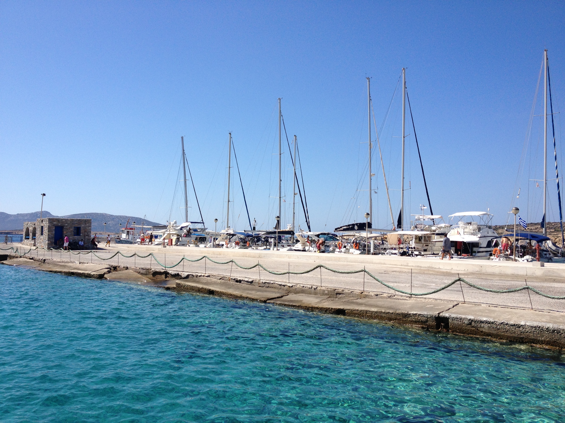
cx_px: 282
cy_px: 212
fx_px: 571
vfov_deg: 40.7
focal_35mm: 35
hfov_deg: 52.6
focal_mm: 4.28
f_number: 2.4
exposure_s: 1/2404
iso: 50
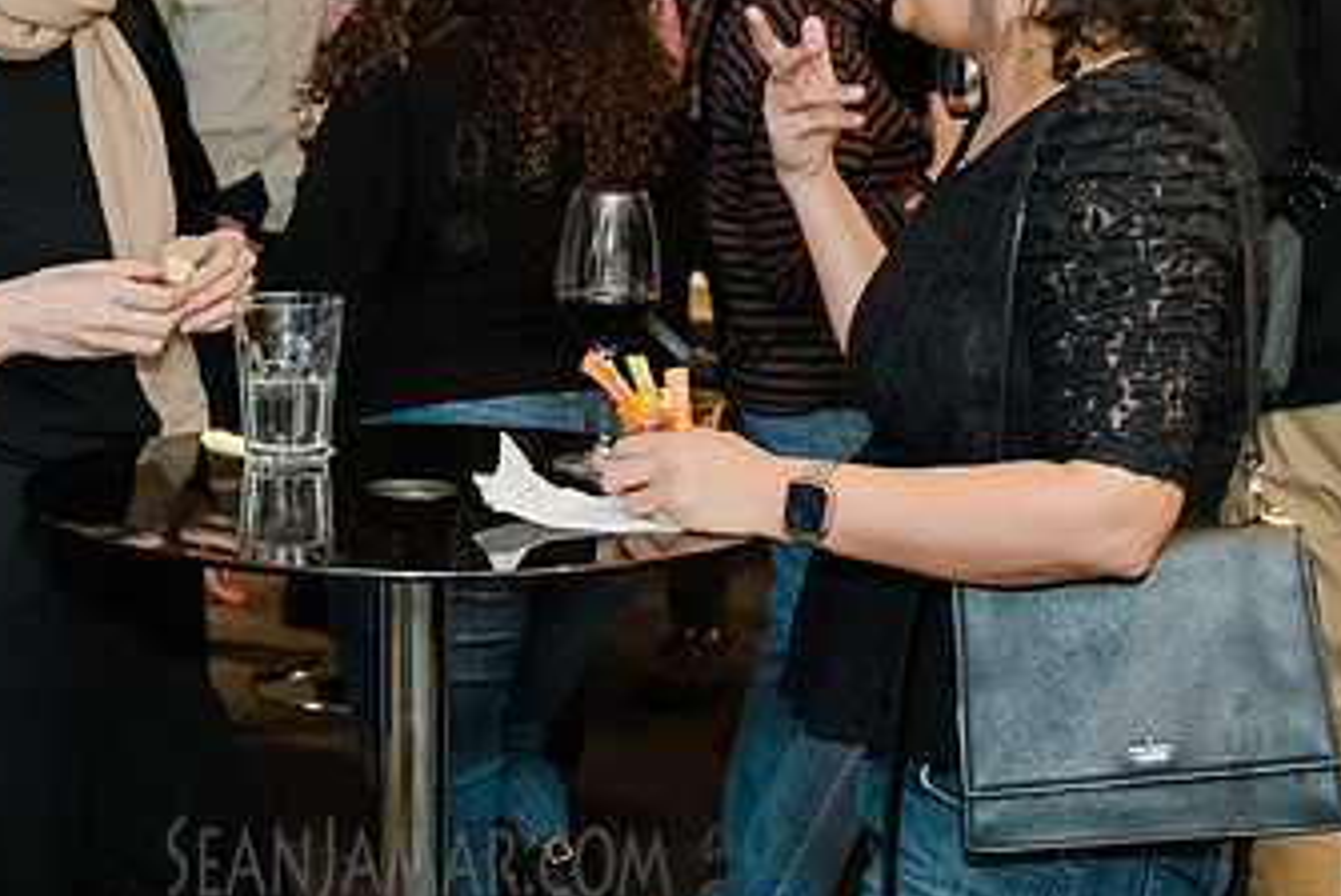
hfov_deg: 22.7
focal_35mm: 89
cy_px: 353
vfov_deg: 15.4
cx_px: 427
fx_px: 3318
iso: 6400
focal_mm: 42
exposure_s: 1/250
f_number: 4
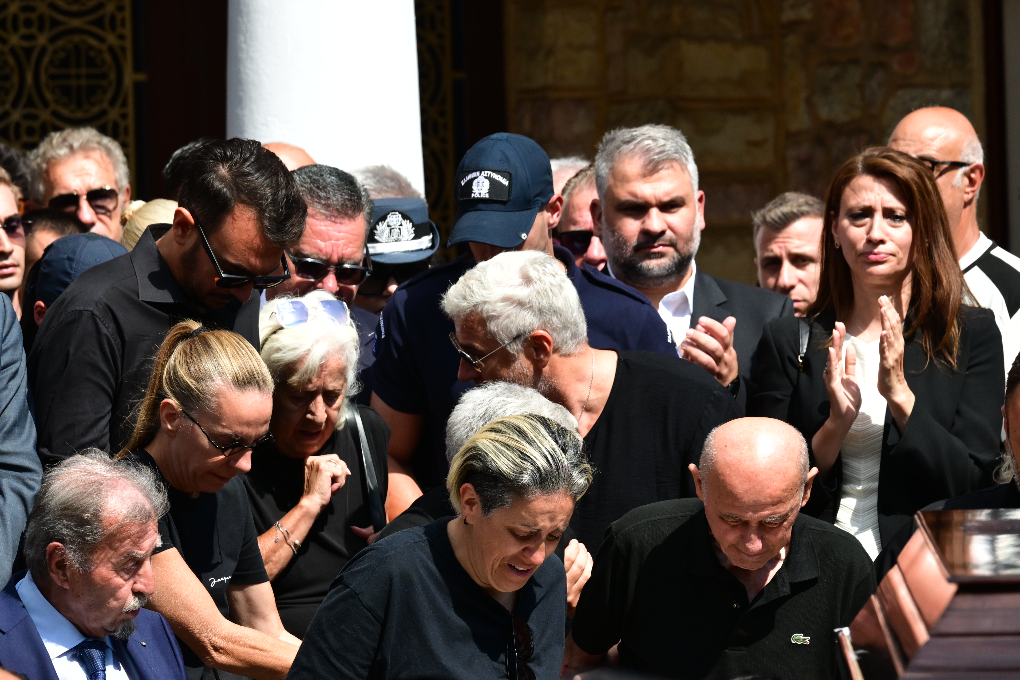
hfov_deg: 6.4
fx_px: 9179
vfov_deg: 4.2
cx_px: 551
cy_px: 441
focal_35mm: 324
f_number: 7.1
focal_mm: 200
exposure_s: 1/2000
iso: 800
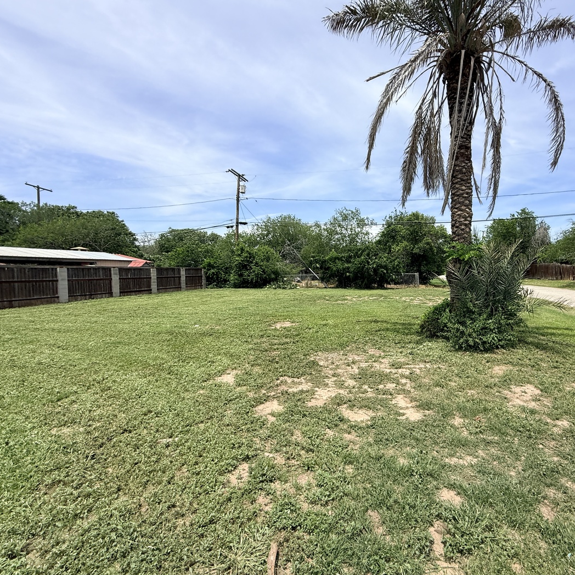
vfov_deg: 84.0
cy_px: 285
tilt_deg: -3.7
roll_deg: -2.5
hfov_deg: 82.9
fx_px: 319
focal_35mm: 17
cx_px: 346
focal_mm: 2.22
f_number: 2.2
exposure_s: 1/1901
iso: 50
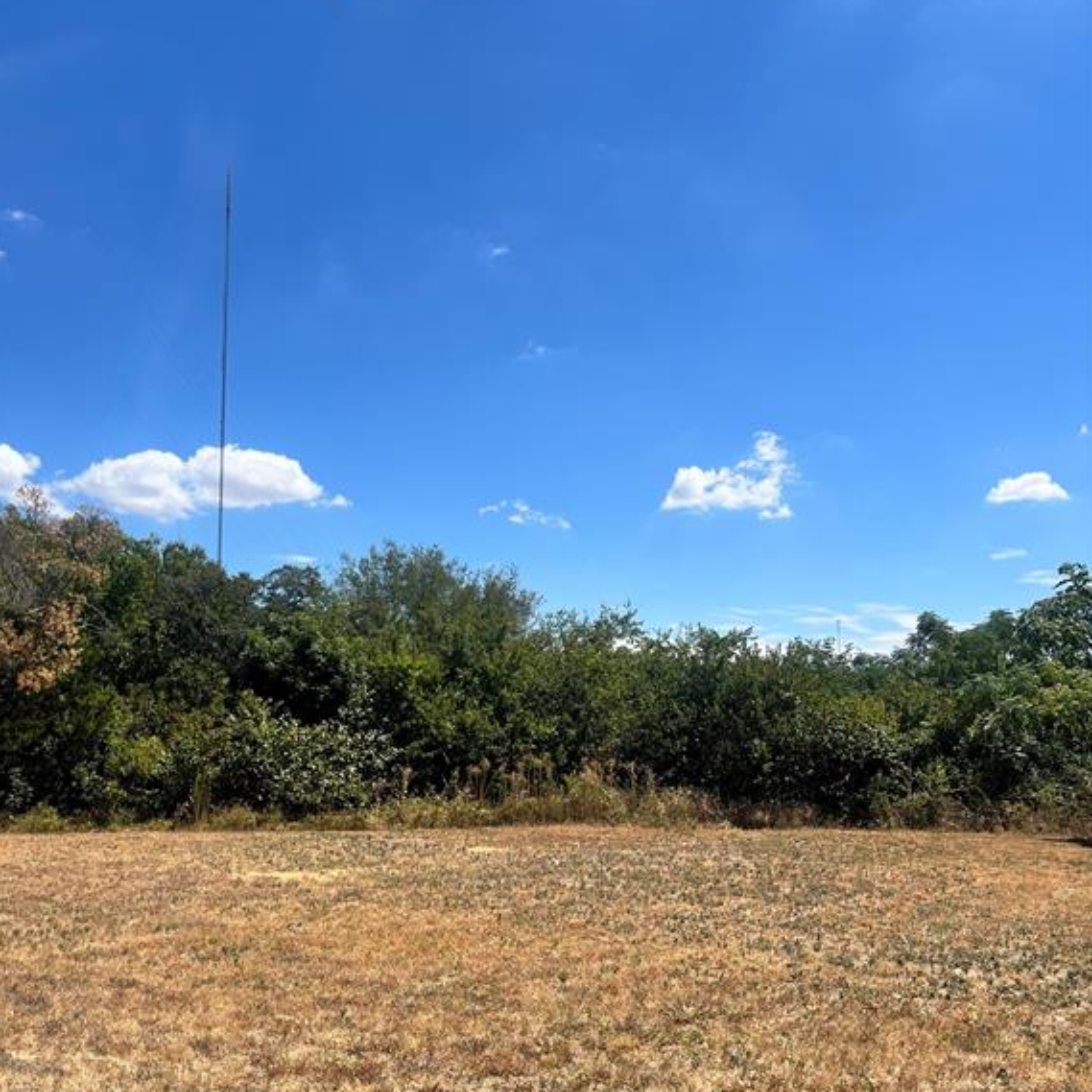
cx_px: 547
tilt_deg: +3.4
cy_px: 620
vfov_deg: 52.4
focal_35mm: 31
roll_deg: +0.3
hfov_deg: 52.5
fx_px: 1106
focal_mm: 5.1
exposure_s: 1/4149
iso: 50
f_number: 1.6
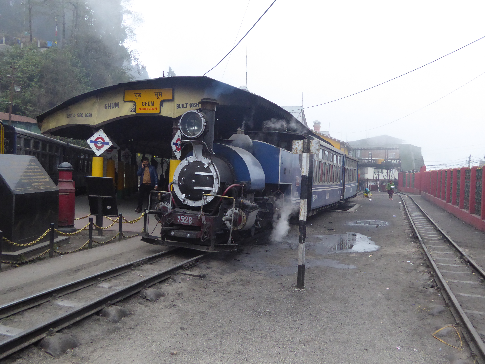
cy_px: 182
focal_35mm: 31
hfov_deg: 58.4
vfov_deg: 45.4
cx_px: 242
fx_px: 434
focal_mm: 5.4
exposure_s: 1/40
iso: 400
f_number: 3.5
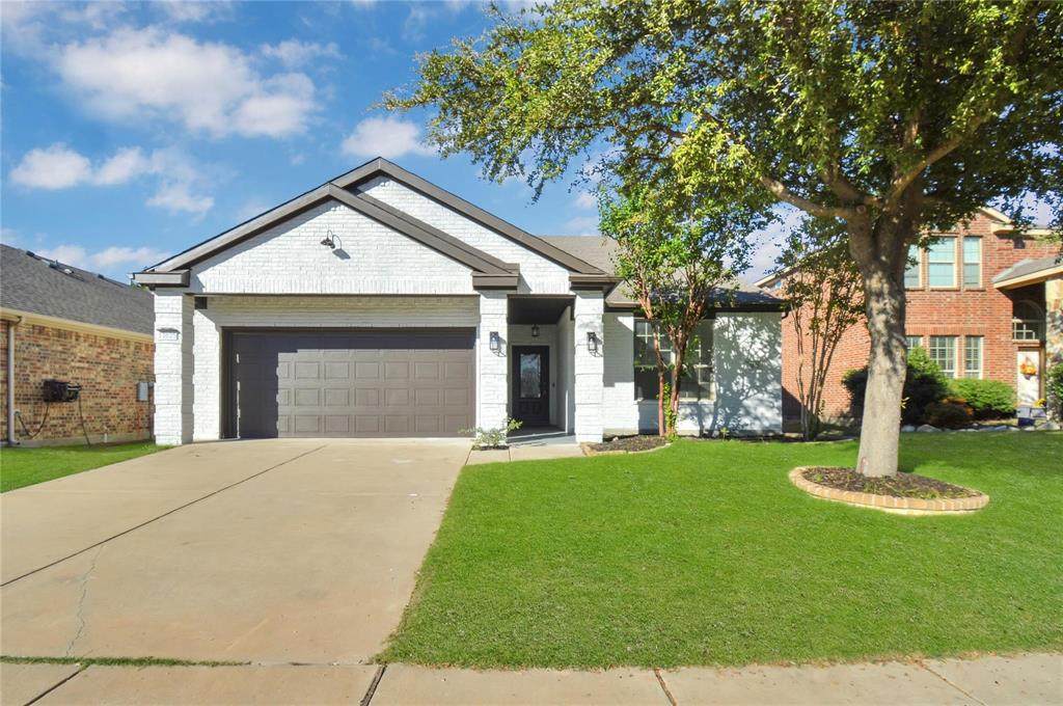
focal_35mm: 16
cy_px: 353
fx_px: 487
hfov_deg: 95.1
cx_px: 532
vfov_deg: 71.9
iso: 100
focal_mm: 11
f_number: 9
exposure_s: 1/320
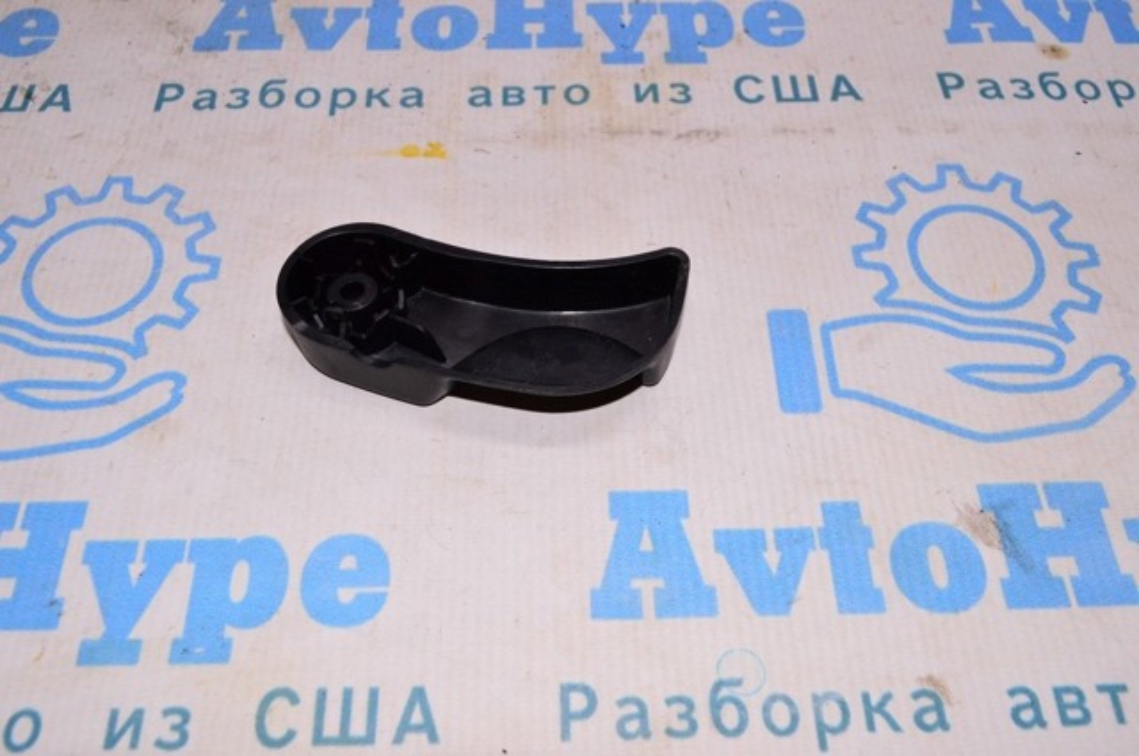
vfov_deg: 39.9
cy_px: 378
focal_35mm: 33
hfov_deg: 57.3
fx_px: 1043
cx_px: 570
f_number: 8
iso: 1600
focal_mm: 22
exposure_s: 1/200
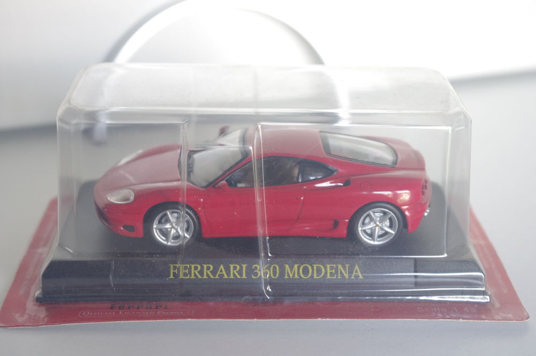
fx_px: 952
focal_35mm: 64
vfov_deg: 21.2
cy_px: 178
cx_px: 268
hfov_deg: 31.5
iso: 1600
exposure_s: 1/50
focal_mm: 42.5
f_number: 7.1
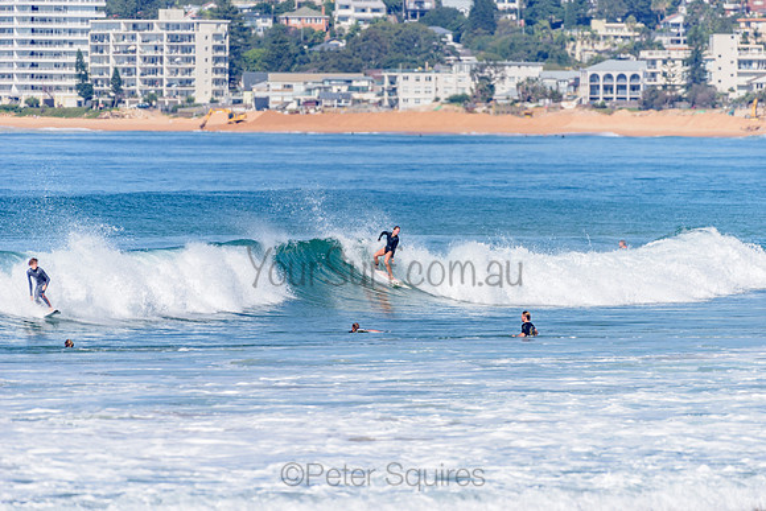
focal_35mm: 500
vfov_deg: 2.8
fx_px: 10641
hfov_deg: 4.1
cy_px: 256
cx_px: 383
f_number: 5.6
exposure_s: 1/2000
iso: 125
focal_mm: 500
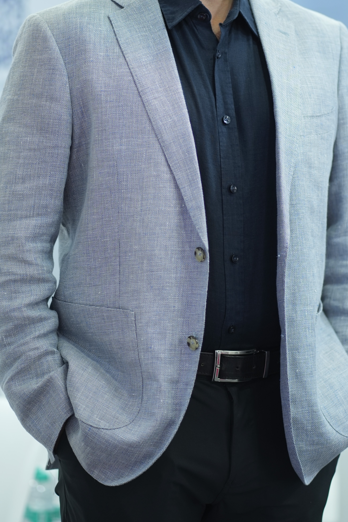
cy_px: 149
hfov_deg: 9.7
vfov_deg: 14.5
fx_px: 2045
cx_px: 202
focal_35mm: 141
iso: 250
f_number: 1.8
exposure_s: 1/160
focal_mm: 85
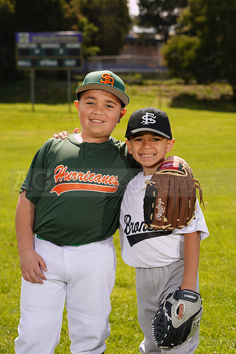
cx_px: 118
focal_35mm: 100
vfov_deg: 20.4
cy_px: 177
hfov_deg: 13.7
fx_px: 983
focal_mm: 100
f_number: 9
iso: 80
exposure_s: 1/160
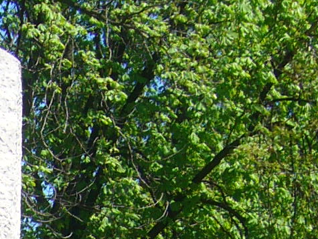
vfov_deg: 8.3
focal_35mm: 169
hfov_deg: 11.2
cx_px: -154
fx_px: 1553
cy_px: 480
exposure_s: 1/200
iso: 64
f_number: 5.6
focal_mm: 5.8
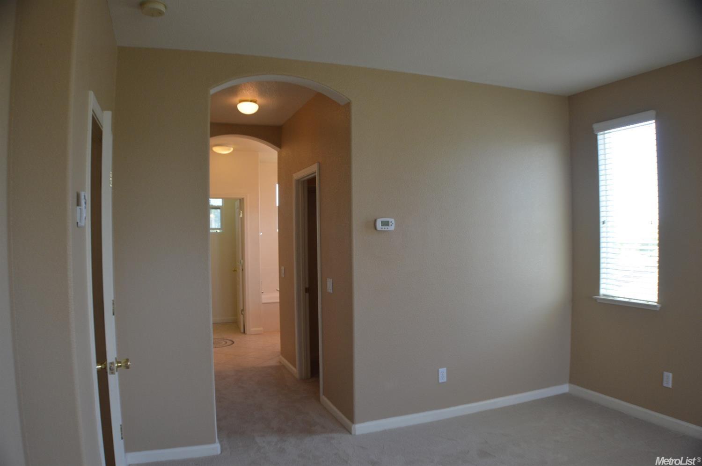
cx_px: 351
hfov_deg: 57.3
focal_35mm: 33
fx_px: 643
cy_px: 233
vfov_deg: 39.9
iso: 400
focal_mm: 22
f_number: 5
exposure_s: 1/100
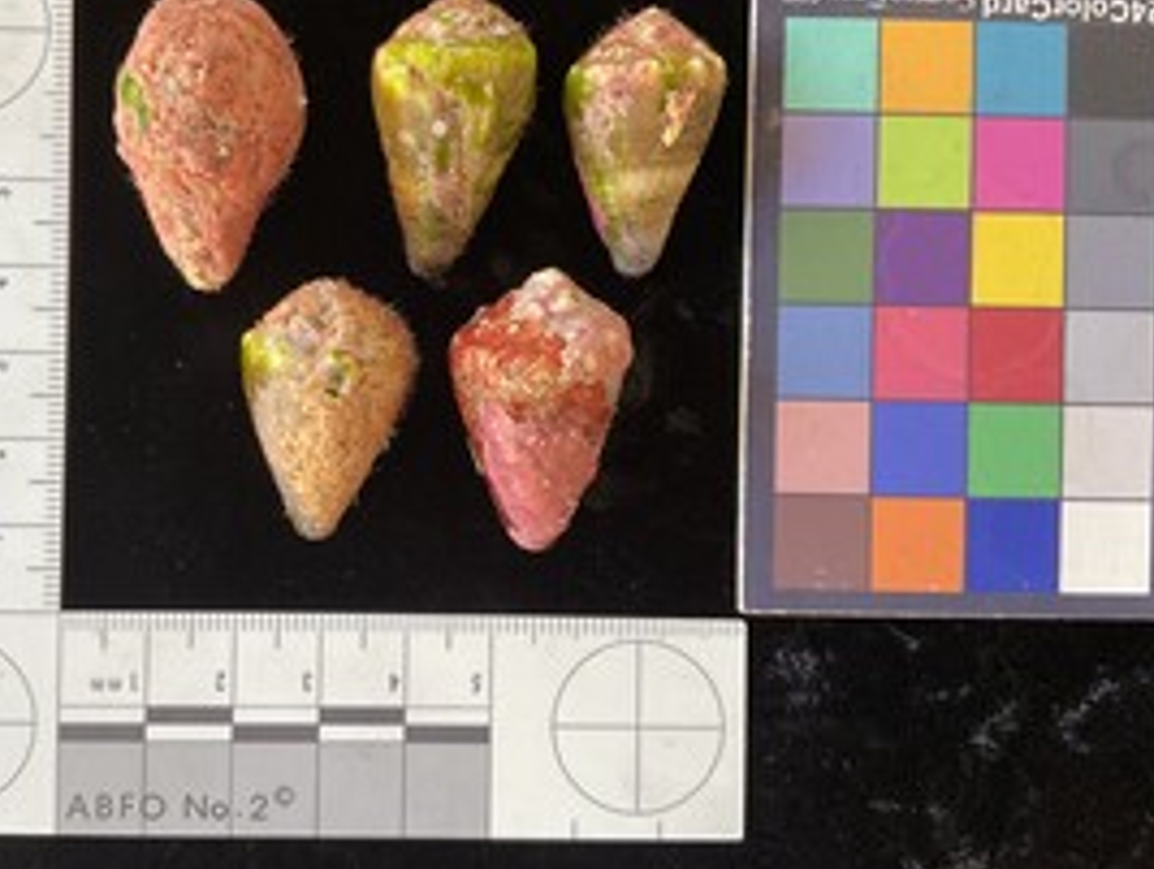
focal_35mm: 38
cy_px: 348
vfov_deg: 37.7
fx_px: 1269
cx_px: 437
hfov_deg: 48.5
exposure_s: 1/60
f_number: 1.8
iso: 125
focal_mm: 3
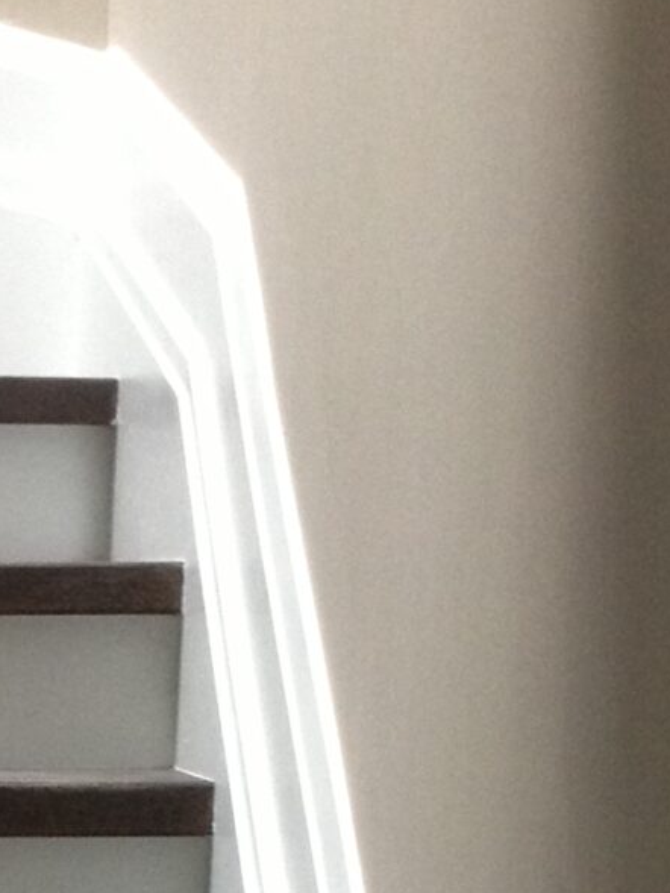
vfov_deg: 12.5
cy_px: 1261
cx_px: -415
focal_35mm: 152
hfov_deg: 9.4
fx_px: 3921
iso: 125
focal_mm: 4.28
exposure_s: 1/20
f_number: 2.4
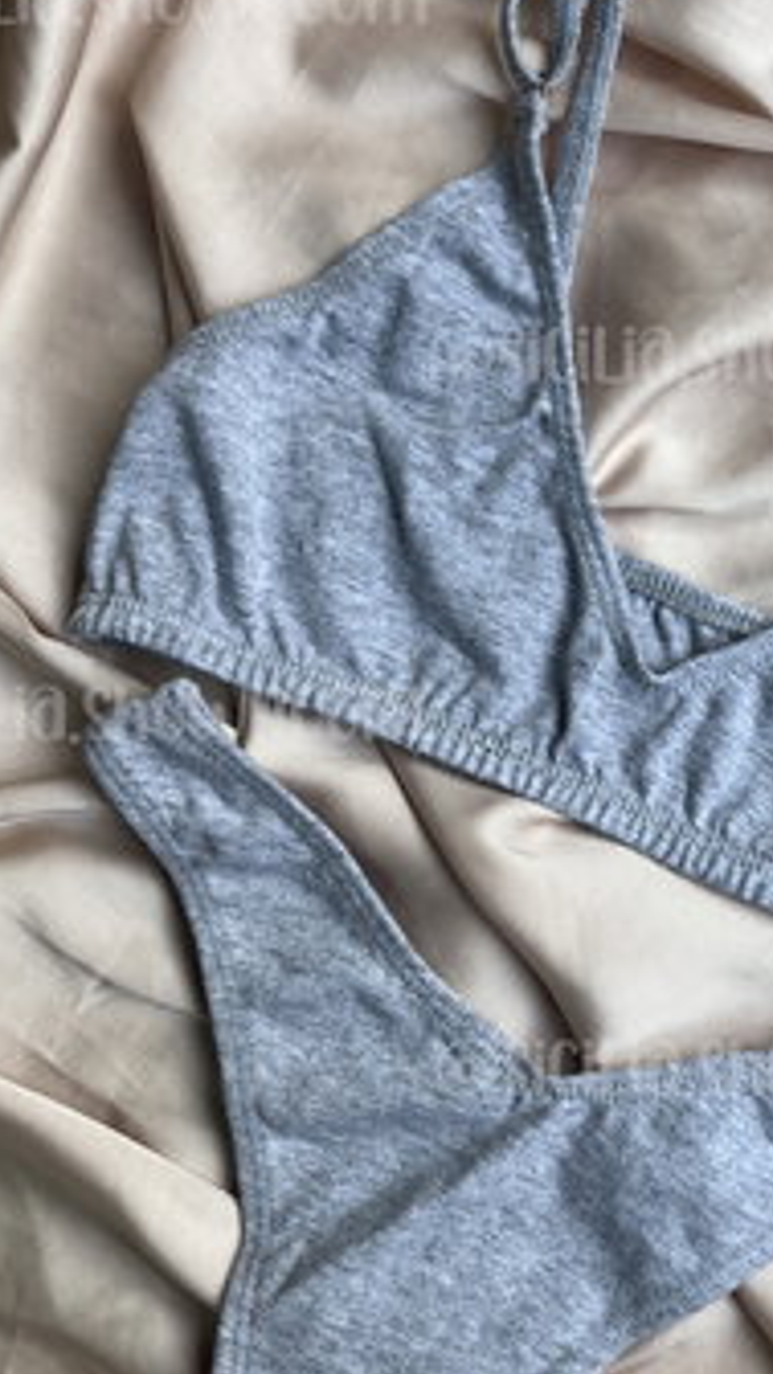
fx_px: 1640
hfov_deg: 26.0
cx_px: 638
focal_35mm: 45
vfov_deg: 45.5
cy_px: 701
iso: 40
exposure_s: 1/222
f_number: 1.6
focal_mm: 5.1
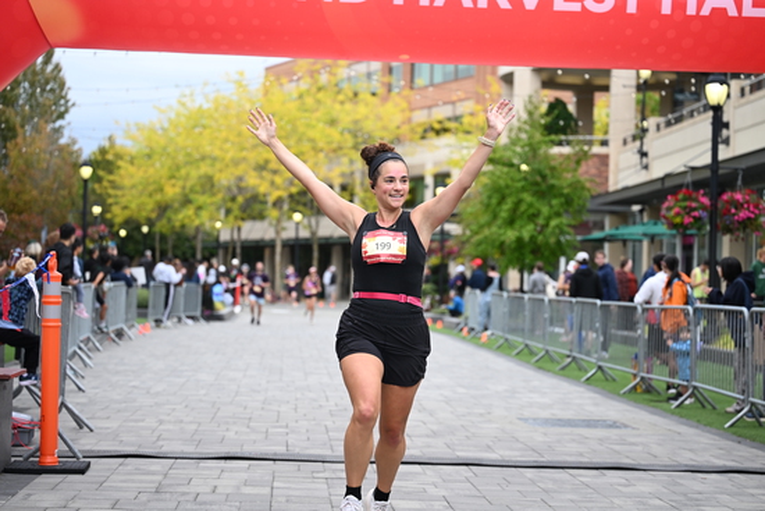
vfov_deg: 19.5
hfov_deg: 28.8
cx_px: 382
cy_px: 256
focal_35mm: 70
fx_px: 1488
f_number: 2.8
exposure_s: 1/2000
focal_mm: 70
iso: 640
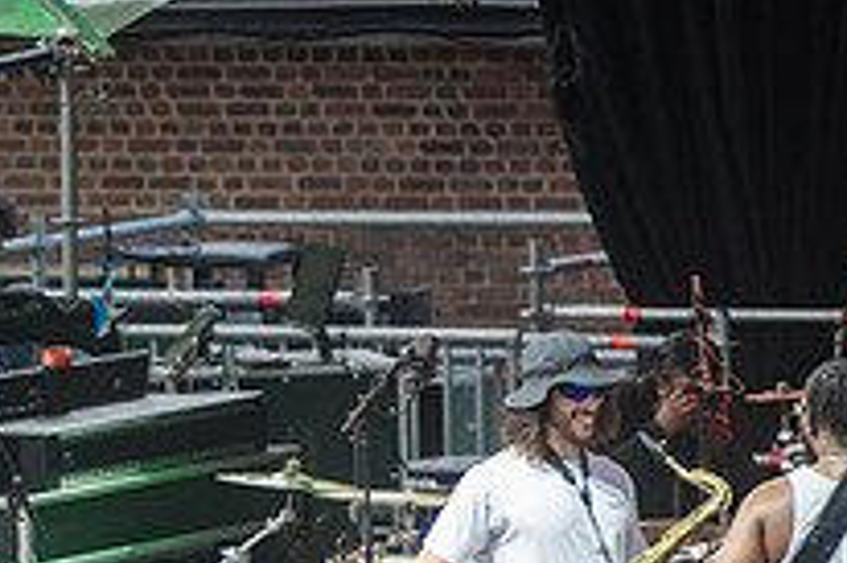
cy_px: 684
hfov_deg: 3.6
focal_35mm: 573
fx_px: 13470
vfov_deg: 2.4
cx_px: -245
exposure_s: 1/400
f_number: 4
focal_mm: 200
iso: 1000
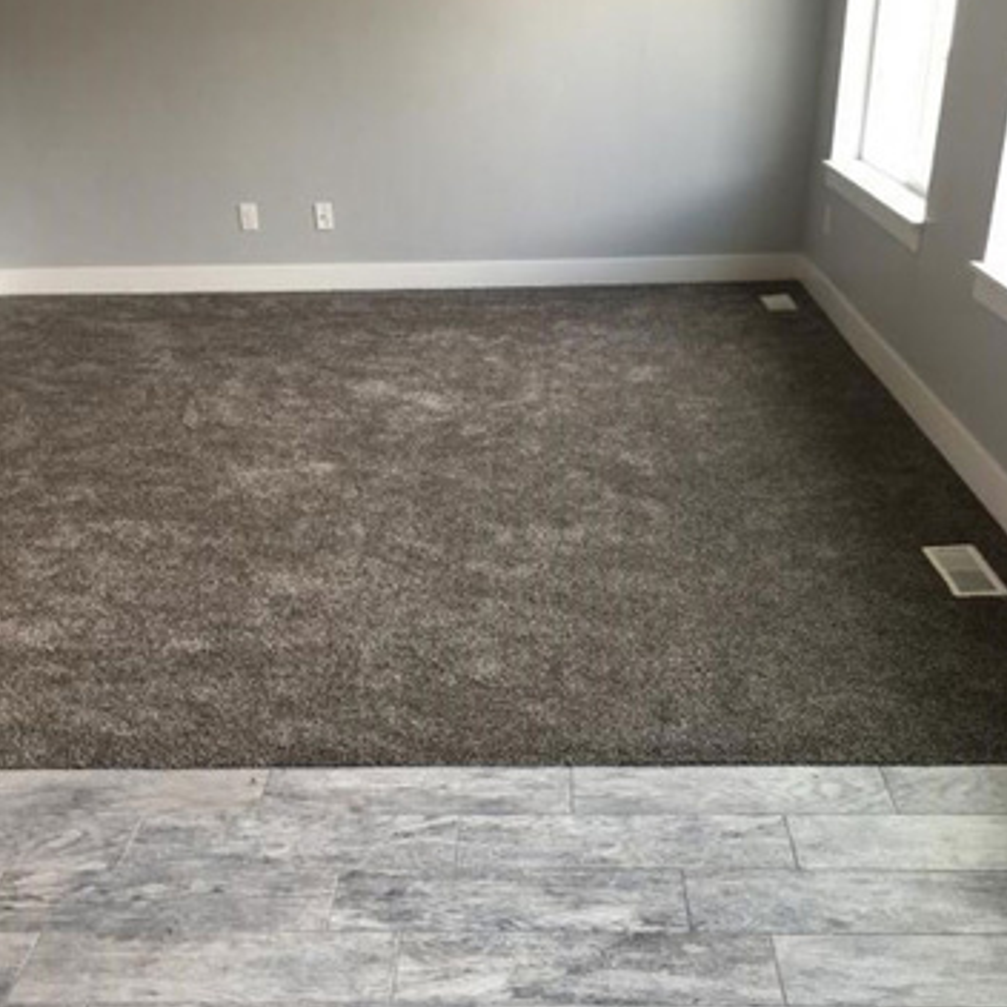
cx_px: 506
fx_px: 1152
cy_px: 624
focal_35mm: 35
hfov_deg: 47.2
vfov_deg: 46.8
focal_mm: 4.15
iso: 25
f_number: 2.2
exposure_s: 1/60
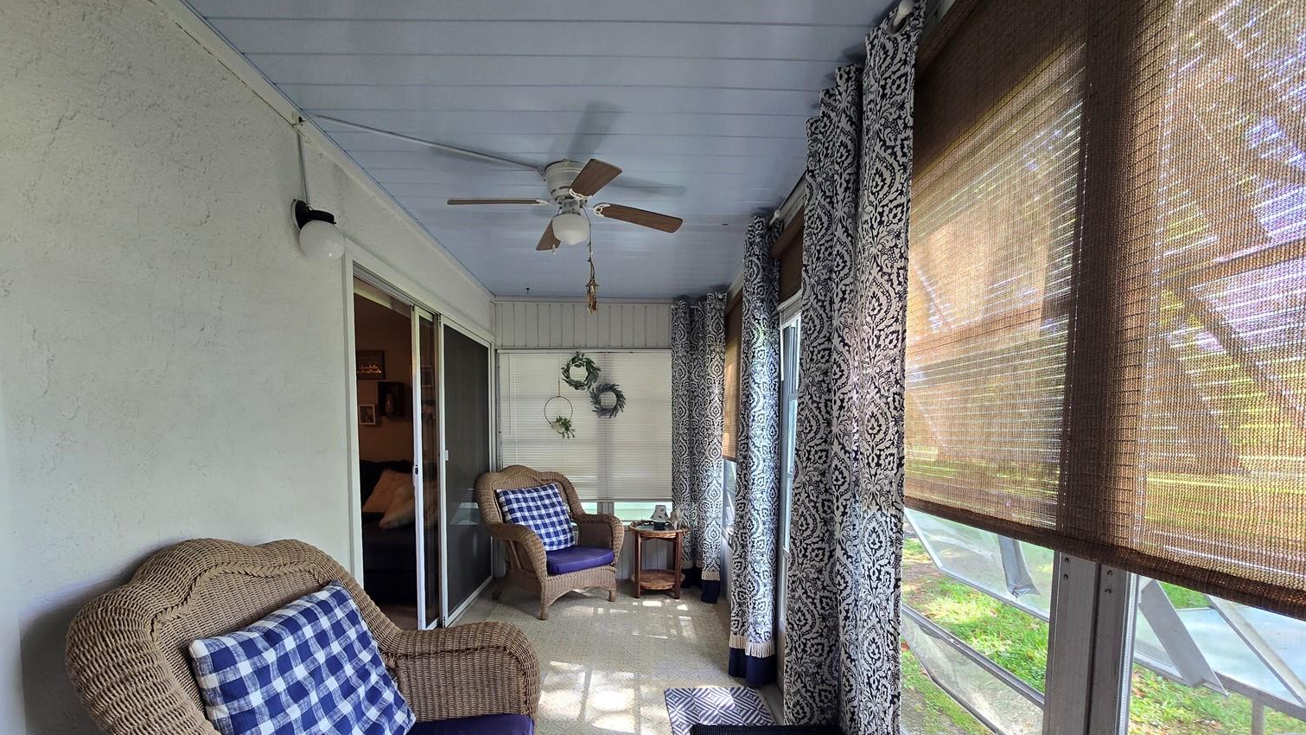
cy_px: 474
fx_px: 519
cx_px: 624
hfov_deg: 102.9
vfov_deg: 69.0
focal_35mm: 15
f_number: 2.2
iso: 80
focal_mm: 2.2
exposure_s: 1/60
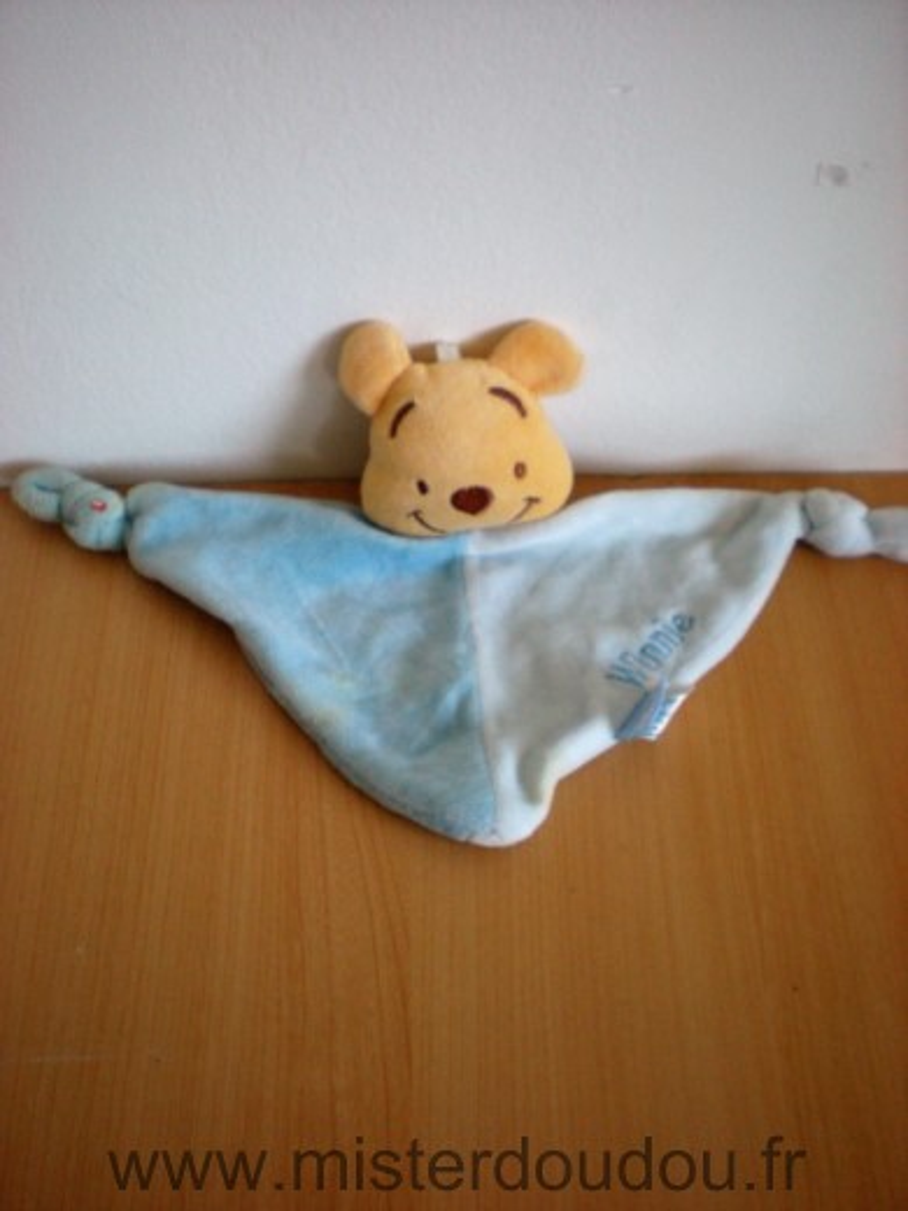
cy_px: 606
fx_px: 1329
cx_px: 454
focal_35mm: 38
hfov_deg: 37.7
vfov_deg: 49.0
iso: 191
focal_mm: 6.3
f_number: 3.1
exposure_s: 1/67.5
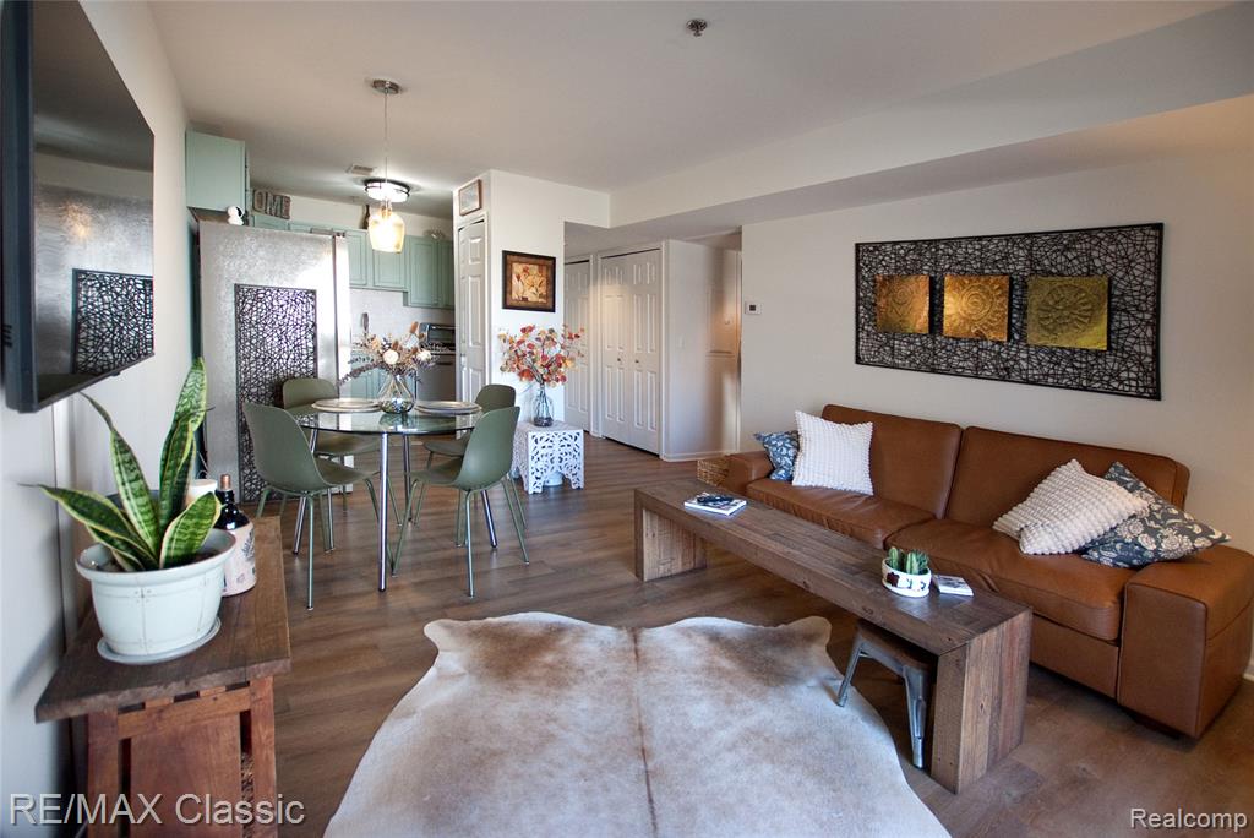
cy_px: 419
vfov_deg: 77.4
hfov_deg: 100.4
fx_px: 523
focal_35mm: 15
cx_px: 627
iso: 800
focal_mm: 10
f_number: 3.5
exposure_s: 1/60
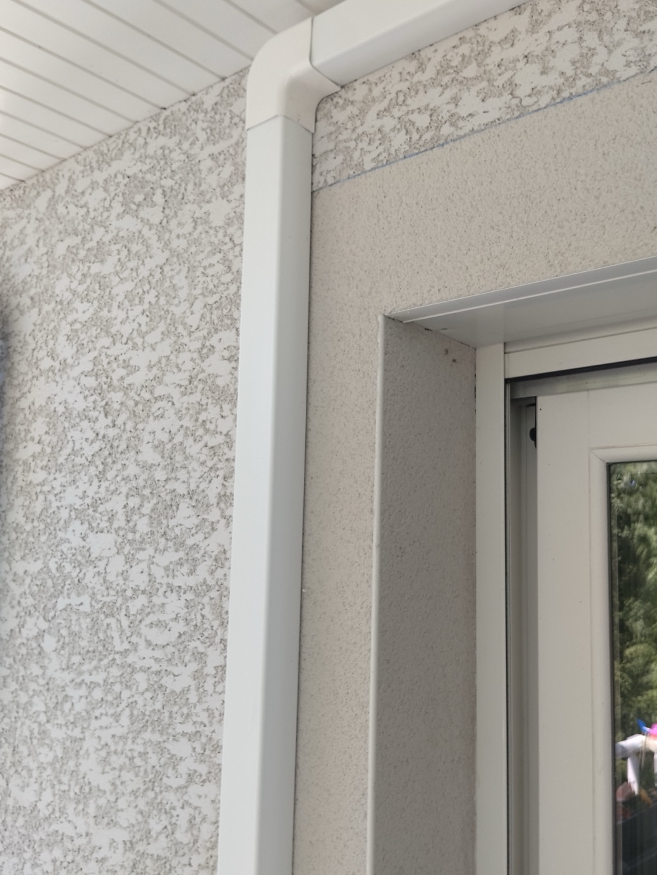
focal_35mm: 33
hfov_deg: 42.9
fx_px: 835
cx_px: 366
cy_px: 456
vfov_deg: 55.3
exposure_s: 1/146
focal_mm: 4.22
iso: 50
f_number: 1.8
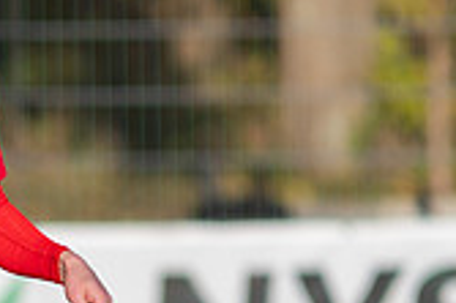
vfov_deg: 0.9
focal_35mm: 1567
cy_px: 321
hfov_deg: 1.3
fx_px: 19829
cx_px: -292
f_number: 3.2
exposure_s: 1/2000
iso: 100
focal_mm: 300
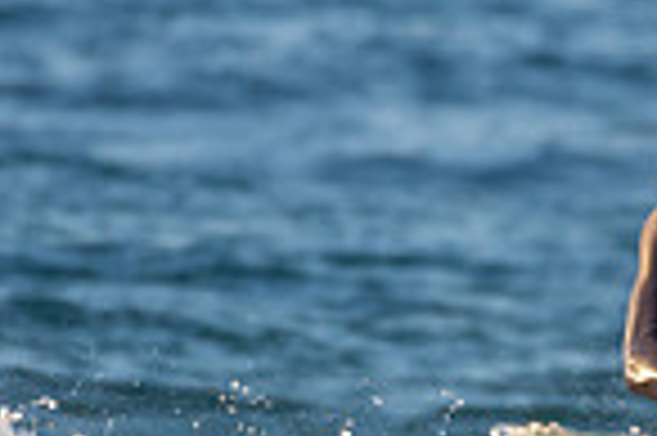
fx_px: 54287
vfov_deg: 0.5
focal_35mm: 2978
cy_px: 596
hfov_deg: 0.7
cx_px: 760
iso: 800
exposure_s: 1/1250
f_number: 5.6
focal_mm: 500
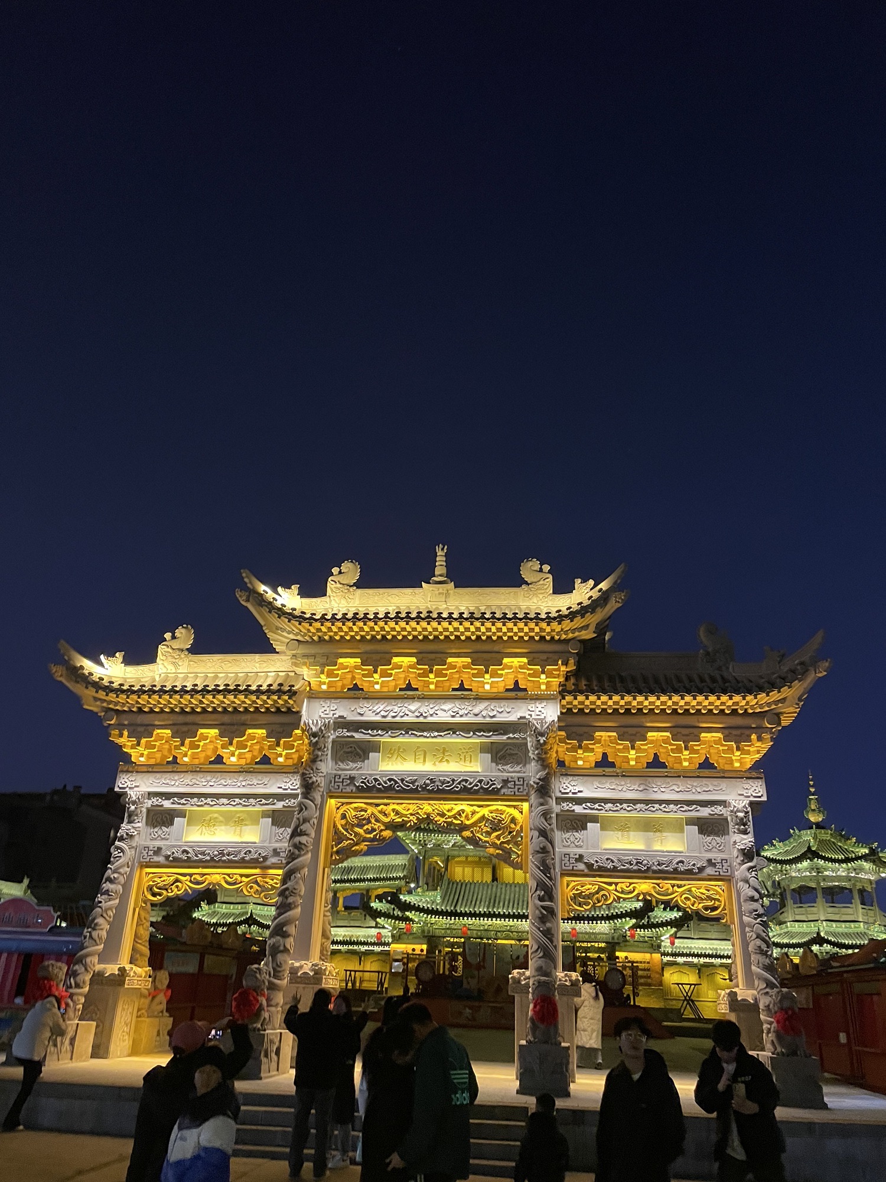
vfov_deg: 67.3
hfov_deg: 53.1
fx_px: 887
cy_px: 591
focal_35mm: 26
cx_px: 443
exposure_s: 1/33
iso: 500
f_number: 1.6
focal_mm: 4.2
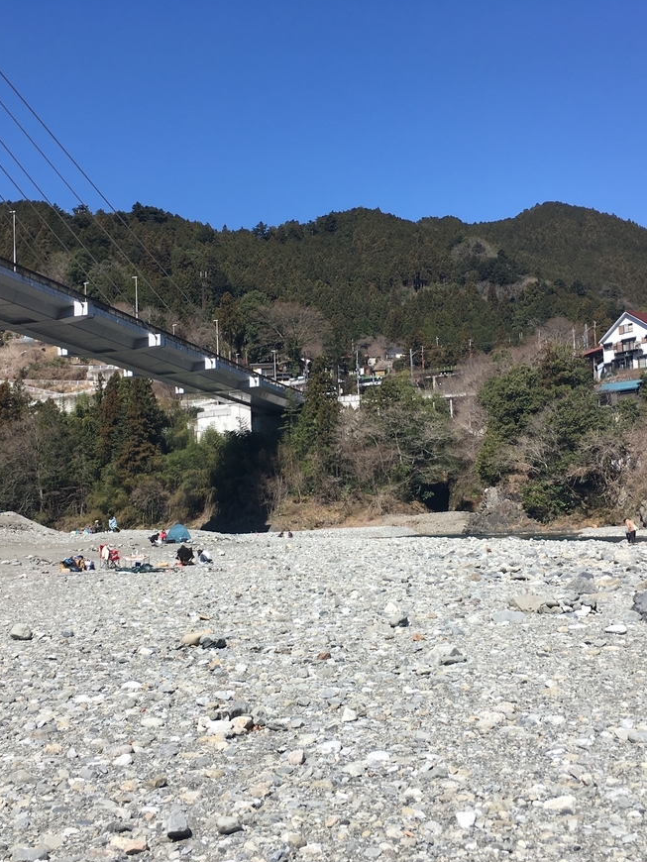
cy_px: 439
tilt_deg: +4.4
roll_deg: +3.2
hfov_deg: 36.0
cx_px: 322
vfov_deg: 46.8
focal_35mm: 40
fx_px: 996
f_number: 2.2
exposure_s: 1/1508
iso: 25
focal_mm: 4.15
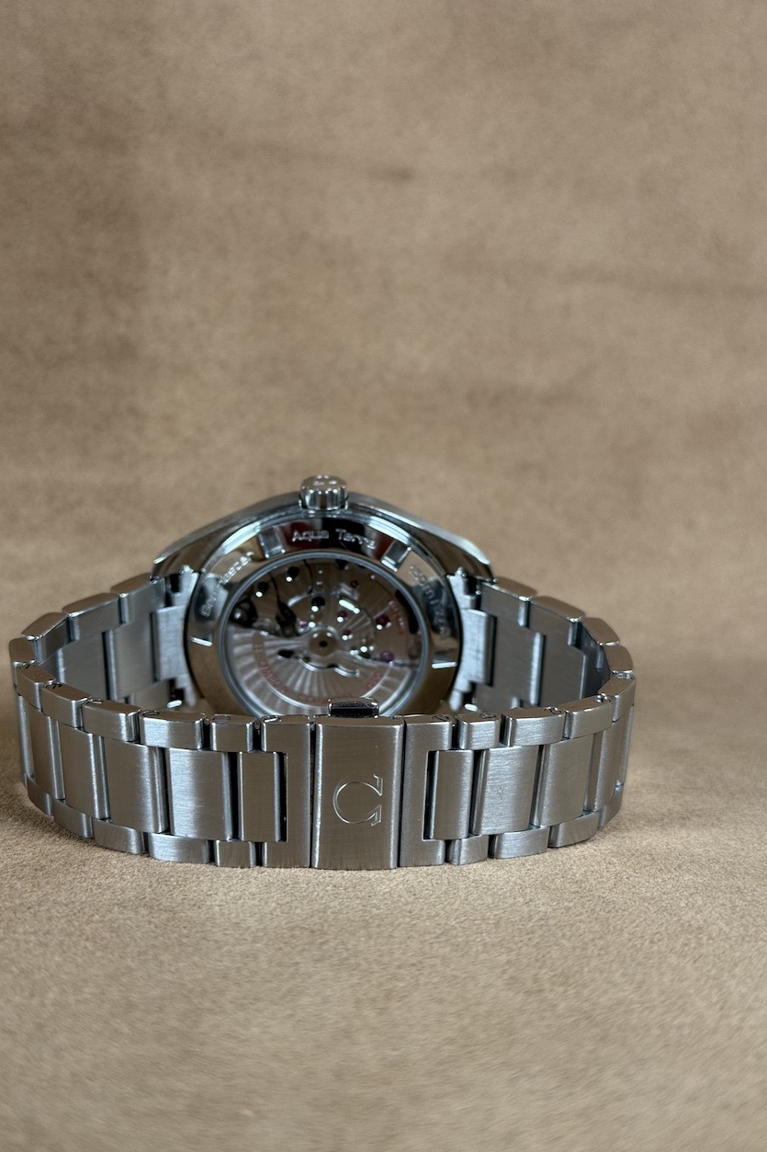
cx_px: 327
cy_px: 565
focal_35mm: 51
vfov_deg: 38.9
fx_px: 1630
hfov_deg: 26.4
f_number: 1.78
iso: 100
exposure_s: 1/86
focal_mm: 6.76
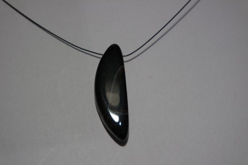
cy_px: 84
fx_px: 551
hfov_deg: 25.4
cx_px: 124
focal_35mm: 80
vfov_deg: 17.1
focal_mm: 50
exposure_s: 1/80
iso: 800
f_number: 5.6
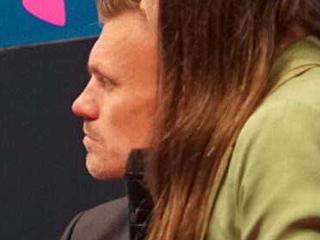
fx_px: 4547
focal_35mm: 492
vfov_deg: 3.0
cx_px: -749
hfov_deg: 3.9
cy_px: 420
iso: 1600
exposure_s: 1/800
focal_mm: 50
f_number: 2.5
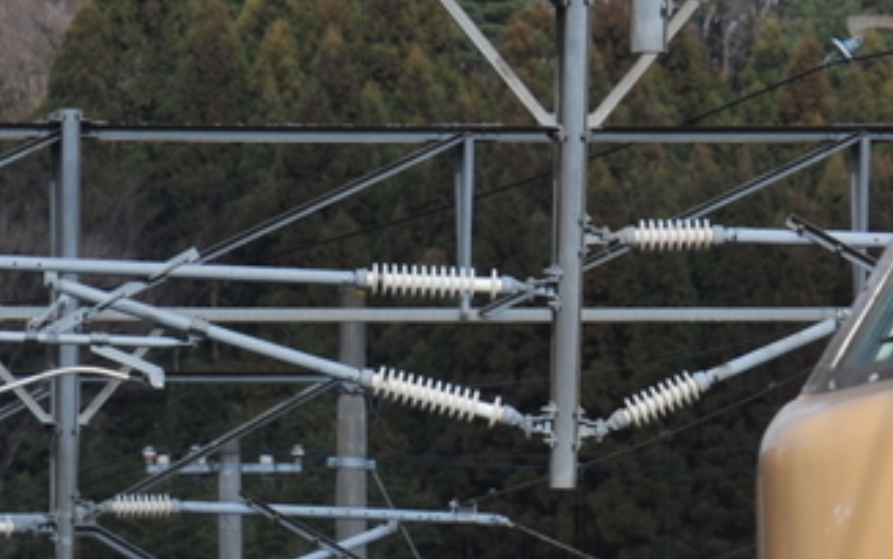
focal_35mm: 900
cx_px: 794
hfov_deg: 2.3
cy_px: 811
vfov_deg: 1.5
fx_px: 21911
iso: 320
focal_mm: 240
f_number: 20
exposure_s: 1/500
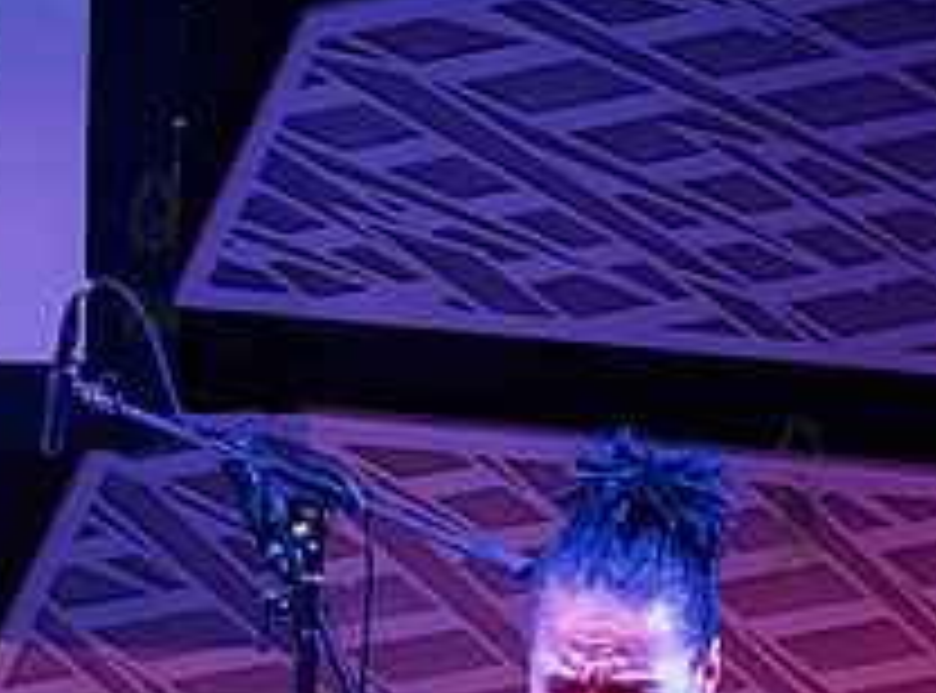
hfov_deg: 6.9
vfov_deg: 5.1
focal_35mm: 286
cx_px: -49
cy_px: 695
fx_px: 7698
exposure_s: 1/250
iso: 8000
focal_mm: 92
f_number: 5
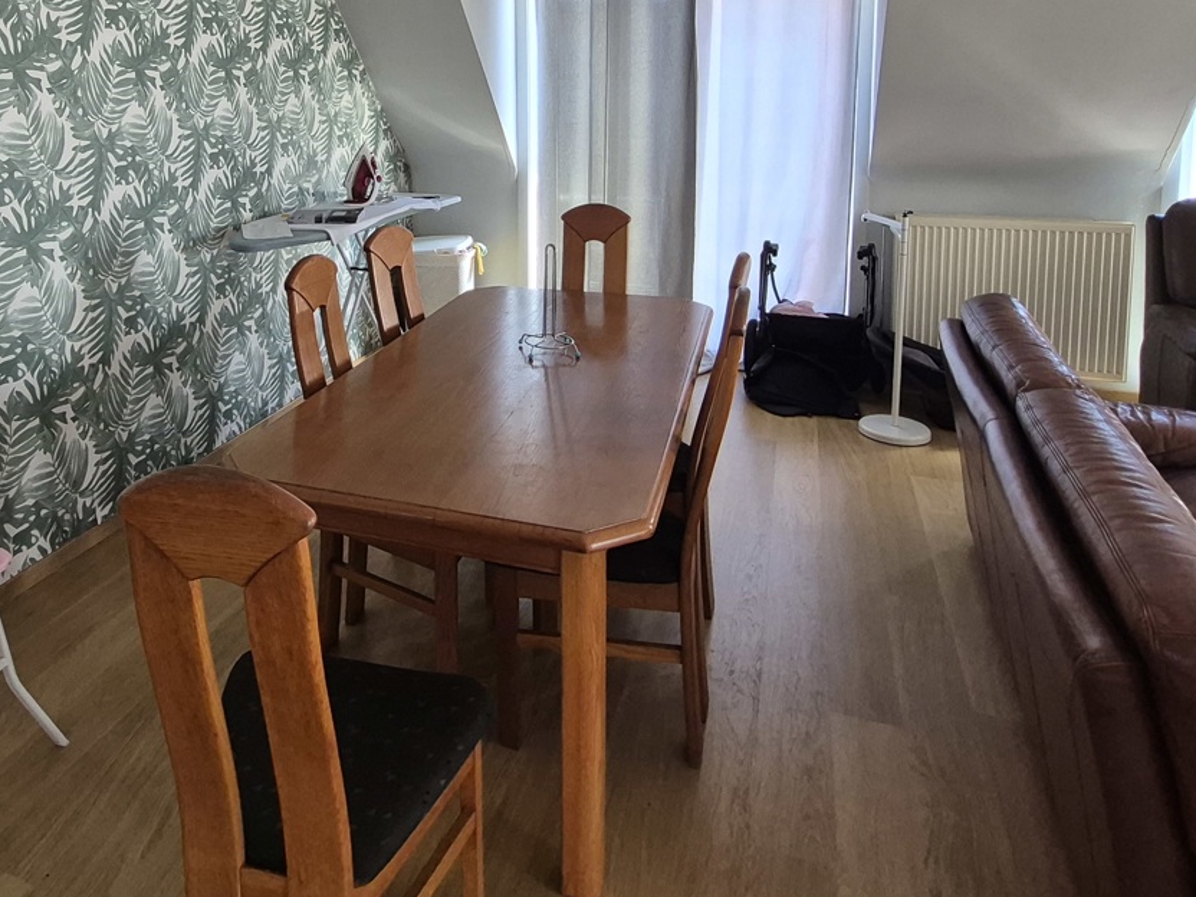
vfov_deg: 51.8
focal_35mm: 25
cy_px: 193
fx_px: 864
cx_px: 398
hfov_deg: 67.5
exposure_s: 1/50
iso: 160
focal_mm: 1.74
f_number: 2.2
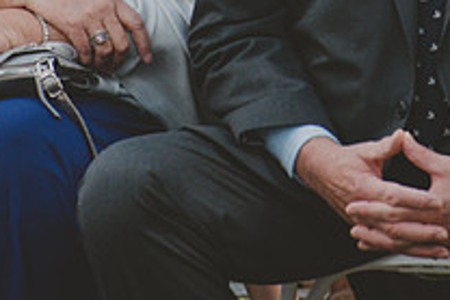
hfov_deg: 2.3
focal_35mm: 879
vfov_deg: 1.6
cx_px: 320
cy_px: -103
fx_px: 10995
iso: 800
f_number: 5.3
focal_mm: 210
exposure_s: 1/800
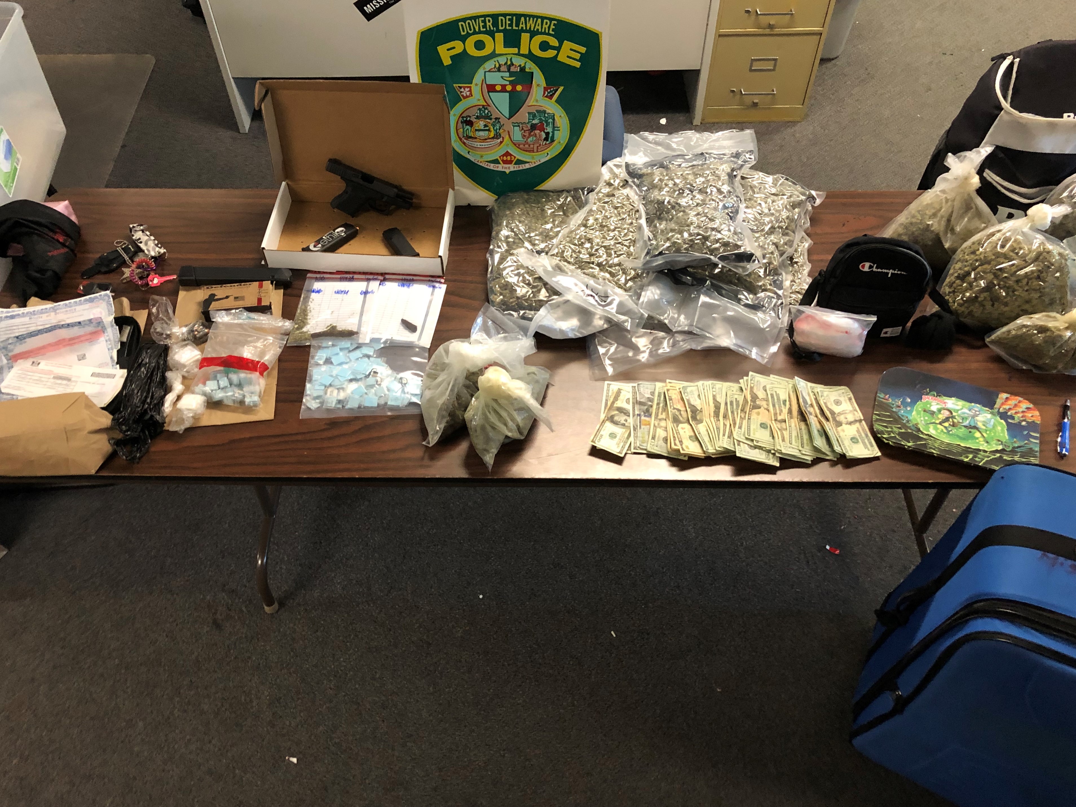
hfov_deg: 63.5
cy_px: 404
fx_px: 870
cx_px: 538
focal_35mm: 28
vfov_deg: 49.7
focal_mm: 3.99
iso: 100
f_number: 1.8
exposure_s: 1/6
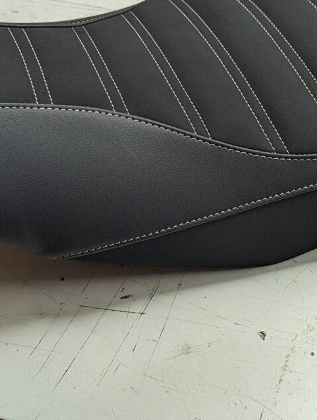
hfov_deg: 21.9
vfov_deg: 29.3
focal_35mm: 66
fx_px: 803
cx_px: 278
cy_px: 201
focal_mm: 6.81
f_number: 1.85
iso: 256
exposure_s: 1/100
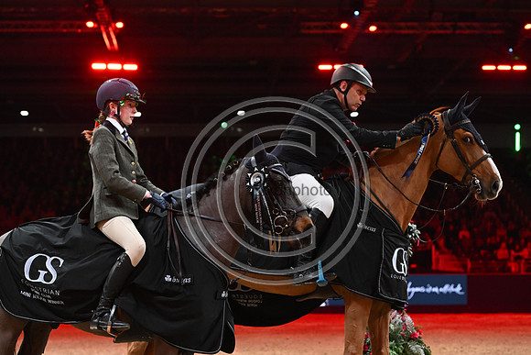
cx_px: 266
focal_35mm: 95
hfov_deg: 21.5
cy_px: 178
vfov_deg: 14.4
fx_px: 1402
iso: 6400
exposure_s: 1/500
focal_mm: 95
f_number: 4.5
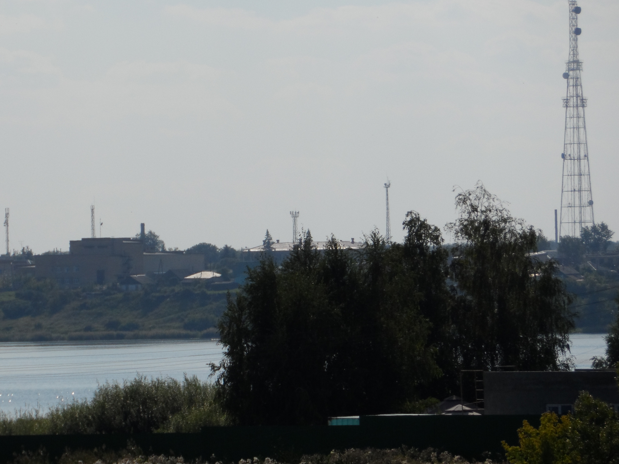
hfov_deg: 3.9
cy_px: 187
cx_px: 242
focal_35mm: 502
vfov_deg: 3.0
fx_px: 8976
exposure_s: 1/1500
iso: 80
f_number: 5.1
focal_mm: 58.7
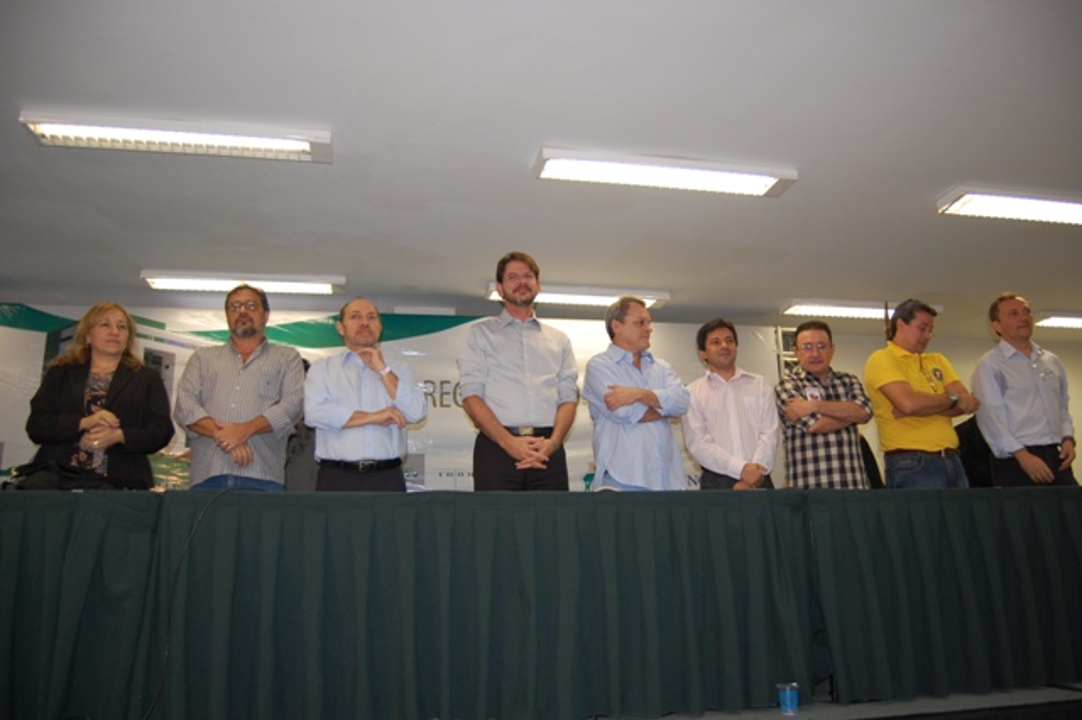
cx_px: 541
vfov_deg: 47.9
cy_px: 360
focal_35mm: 27
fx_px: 811
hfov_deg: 67.4
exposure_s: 1/60
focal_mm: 18
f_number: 3.5
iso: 400
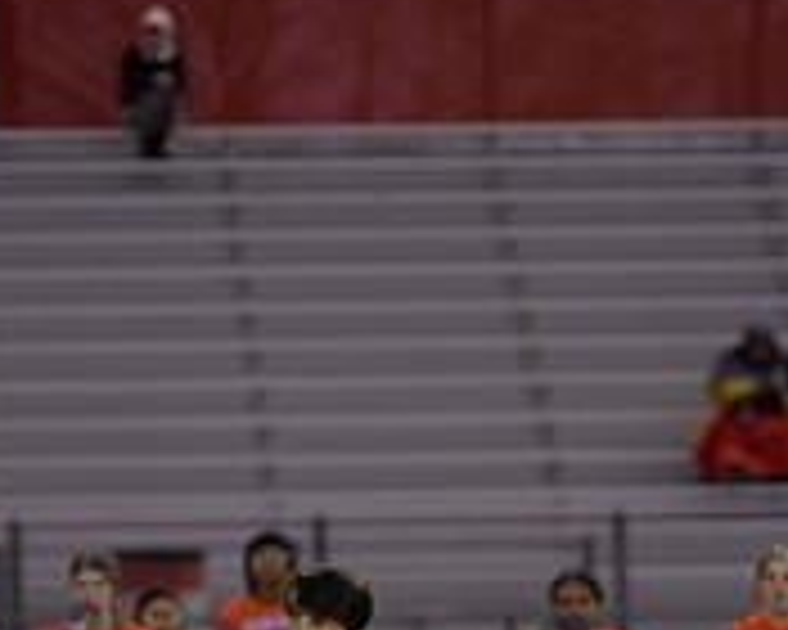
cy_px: 803
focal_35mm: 528
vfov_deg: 2.9
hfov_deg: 3.7
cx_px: 383
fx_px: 12314
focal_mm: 170
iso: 500
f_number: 2.8
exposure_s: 1/200
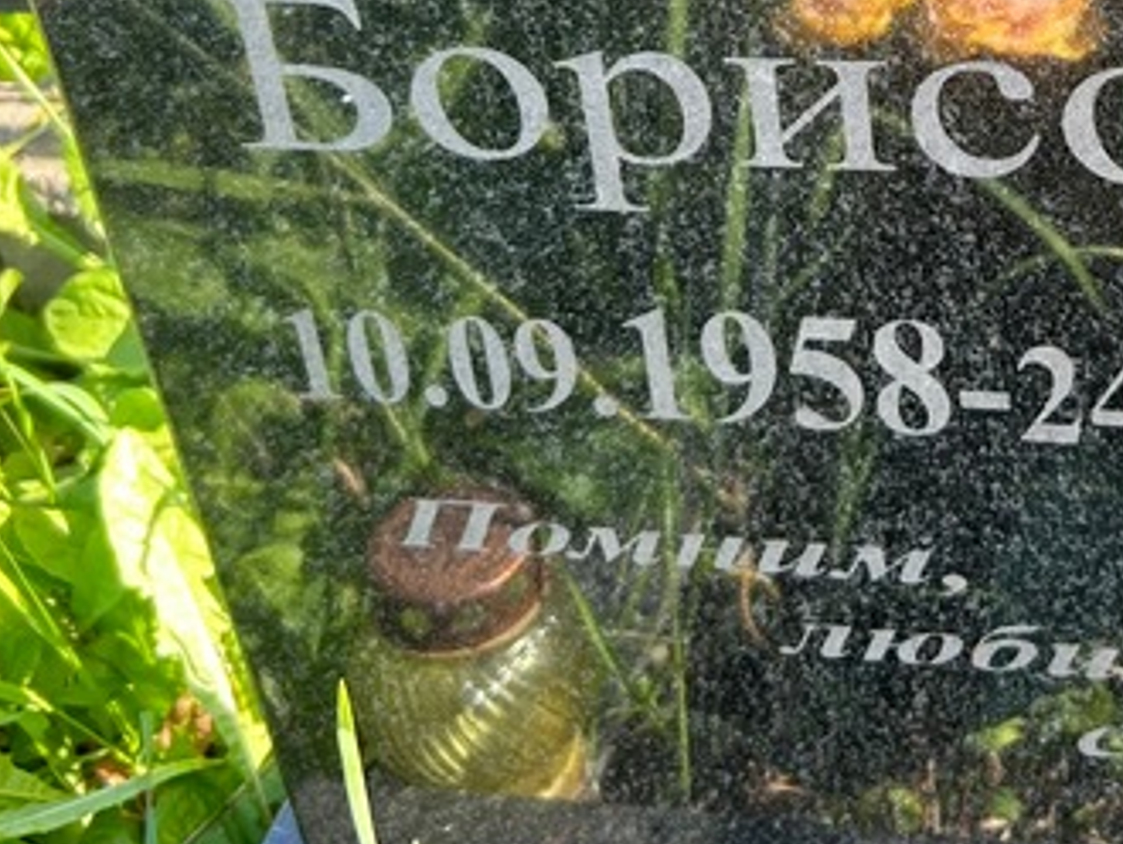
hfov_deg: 29.8
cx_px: 946
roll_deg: +5.4
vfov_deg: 21.7
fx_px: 2045
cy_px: -150
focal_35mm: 63
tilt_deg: -25.8
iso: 50
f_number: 1.5
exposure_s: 1/242
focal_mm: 5.7
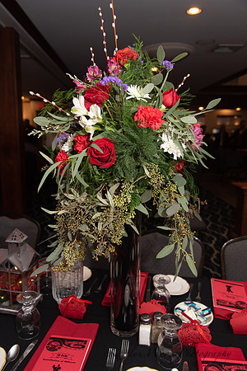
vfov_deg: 65.5
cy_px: 186
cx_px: 124
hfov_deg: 46.4
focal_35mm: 28
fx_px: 288
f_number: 4
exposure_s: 1/200
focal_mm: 28
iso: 800
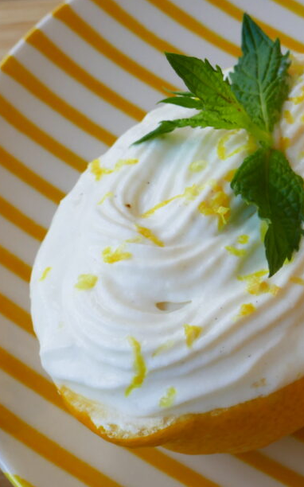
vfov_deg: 25.8
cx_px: 263
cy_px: 309
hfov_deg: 16.1
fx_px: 1061
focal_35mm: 80
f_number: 8
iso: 320
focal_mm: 14.6
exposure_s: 1/80
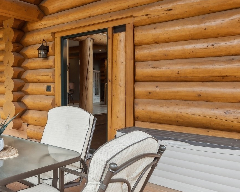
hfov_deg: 44.2
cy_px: 86
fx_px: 234
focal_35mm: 33
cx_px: -12
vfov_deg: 44.5
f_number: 6.3
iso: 100
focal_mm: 10
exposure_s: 1/80
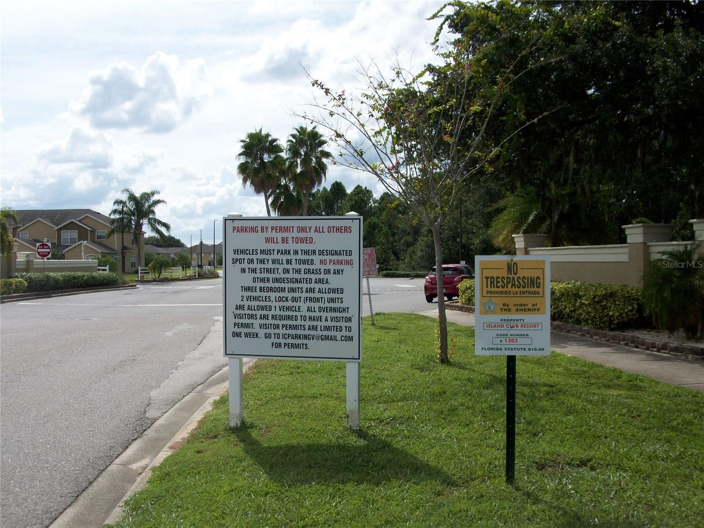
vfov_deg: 41.8
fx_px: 691
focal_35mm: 34
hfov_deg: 54.0
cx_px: 352
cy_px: 264
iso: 64
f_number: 5.5
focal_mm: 5.7
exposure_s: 1/529
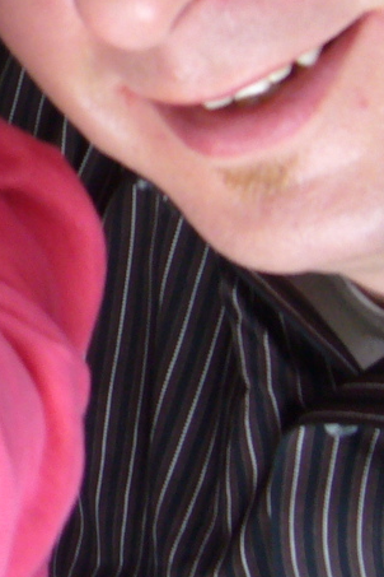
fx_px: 2192
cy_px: 127
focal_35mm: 137
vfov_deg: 14.9
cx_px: -230
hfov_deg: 9.7
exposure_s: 1/30
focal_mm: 5.8
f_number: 2.8
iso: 100
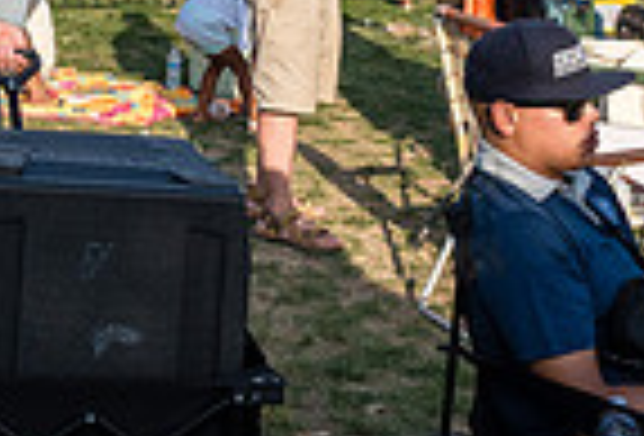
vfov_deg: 12.5
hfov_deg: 18.4
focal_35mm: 108
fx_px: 1942
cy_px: -97
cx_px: 23
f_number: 5
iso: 250
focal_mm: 24
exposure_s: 1/1000
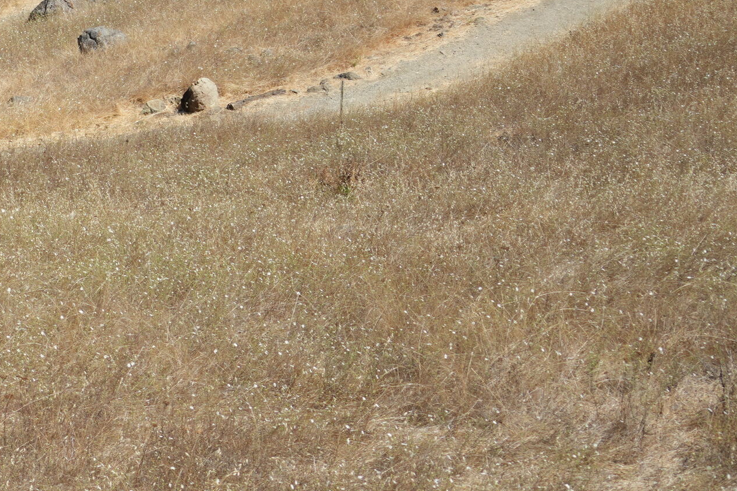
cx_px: -389
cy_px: -67
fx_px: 3480
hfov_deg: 11.6
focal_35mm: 170
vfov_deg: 8.0
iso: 250
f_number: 4.5
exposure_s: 1/1250
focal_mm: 50
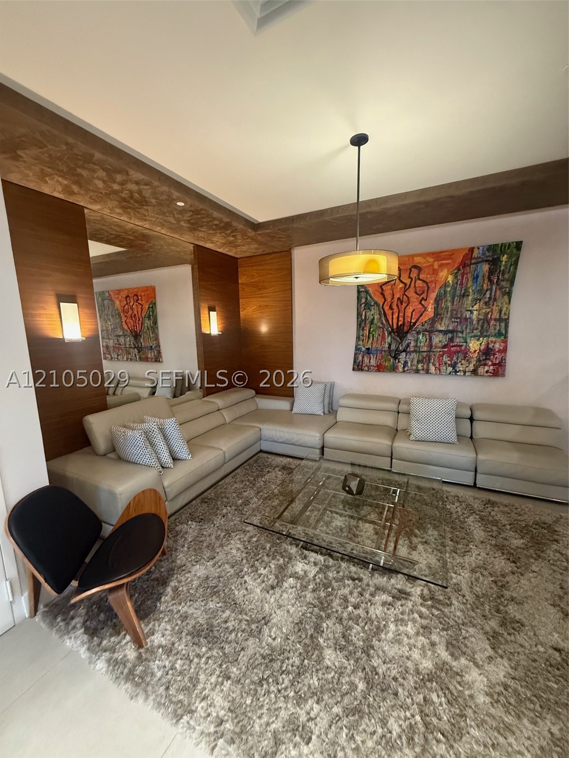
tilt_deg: -7.4
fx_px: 307
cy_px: 379
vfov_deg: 102.1
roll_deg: +0.7
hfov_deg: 85.7
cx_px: 284
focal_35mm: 14
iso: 800
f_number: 2.2
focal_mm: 2.22
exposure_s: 1/60
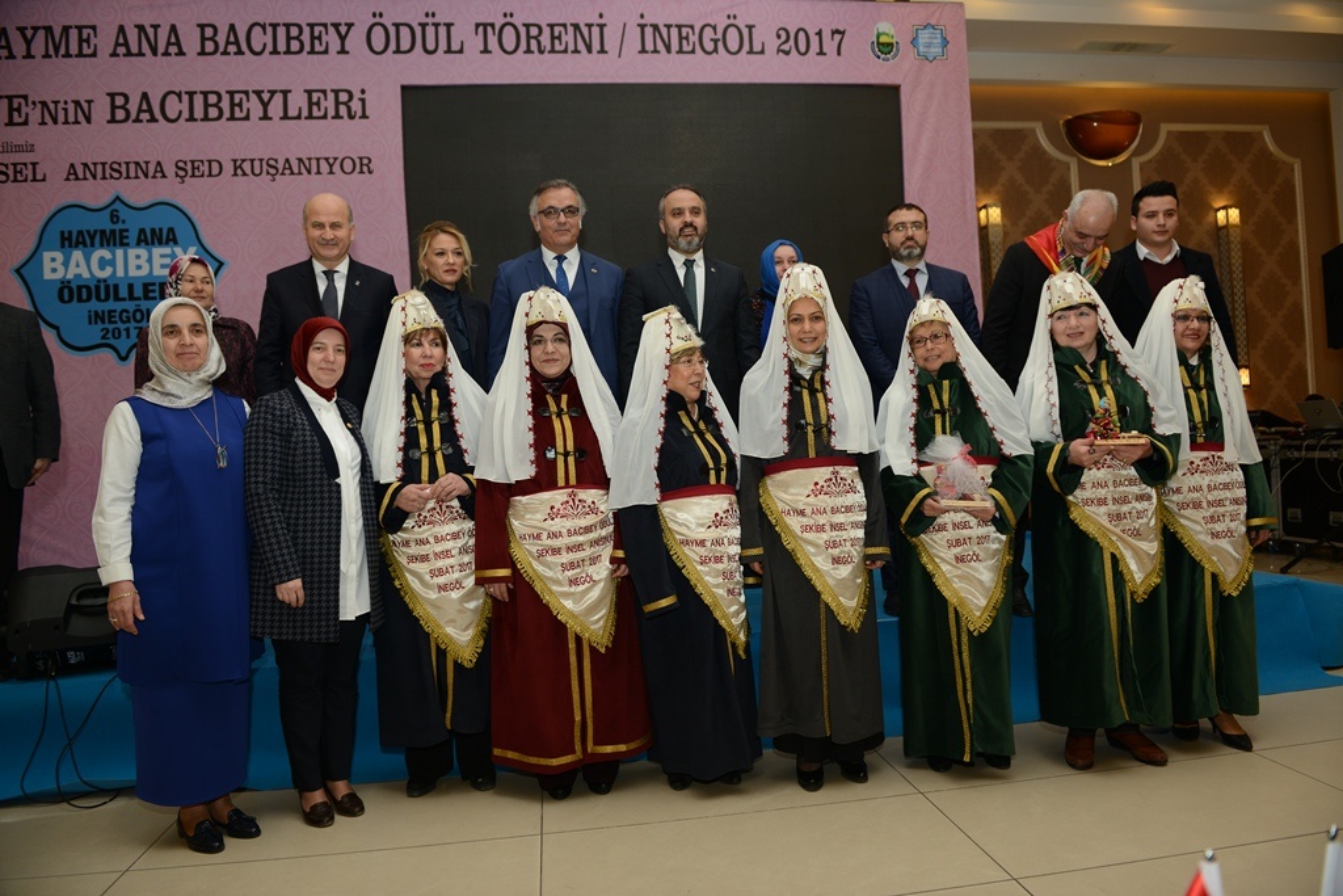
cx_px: 672
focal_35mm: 40
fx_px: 1492
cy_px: 448
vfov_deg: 33.4
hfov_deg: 48.5
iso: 320
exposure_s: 1/250
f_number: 3.2
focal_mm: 40
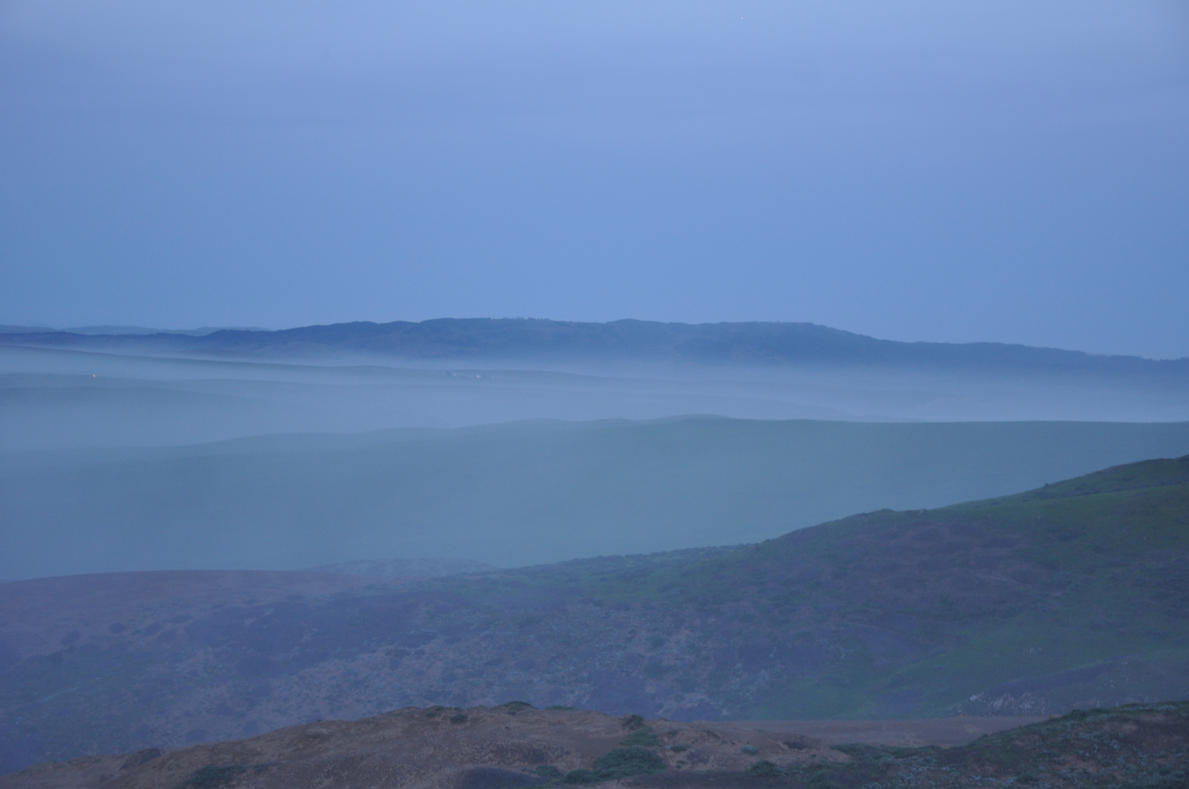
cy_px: 394
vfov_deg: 18.9
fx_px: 2375
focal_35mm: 72
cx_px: 594
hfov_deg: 28.1
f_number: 5
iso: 400
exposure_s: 1/25
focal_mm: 48
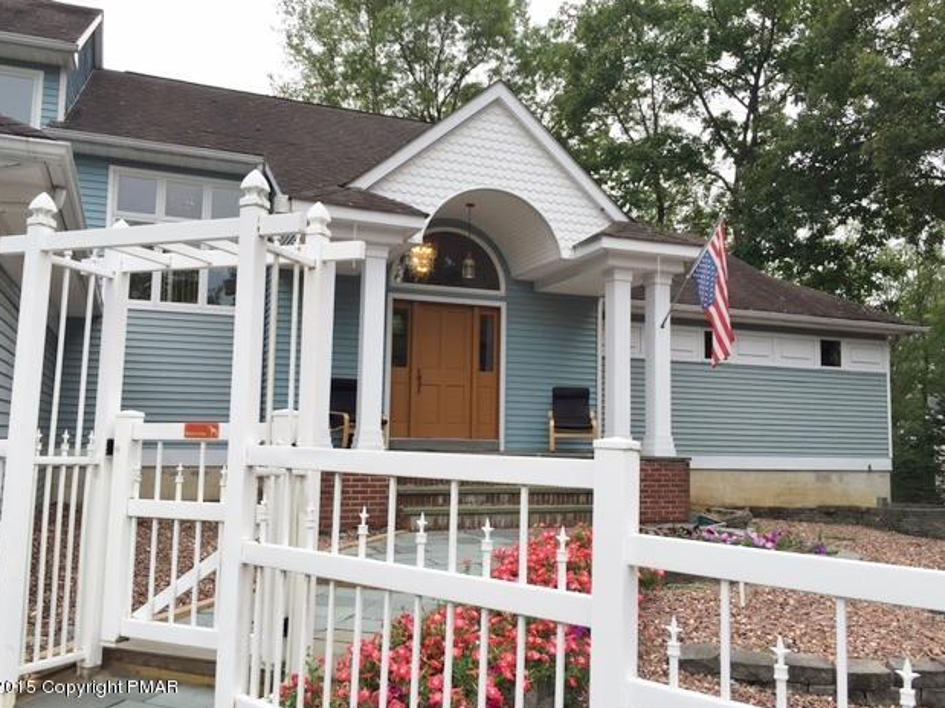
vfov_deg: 46.8
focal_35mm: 30
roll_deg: -0.3
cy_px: 351
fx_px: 819
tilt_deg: +7.6
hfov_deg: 60.0
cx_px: 460
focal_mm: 4.15
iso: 25
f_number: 2.2
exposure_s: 1/199
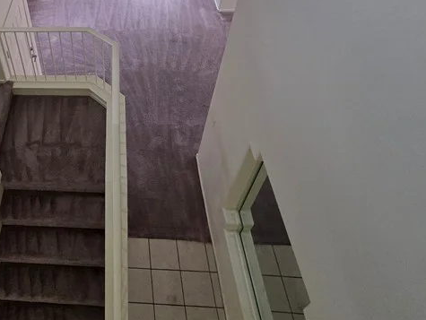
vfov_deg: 44.8
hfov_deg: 57.6
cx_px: 73
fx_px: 345
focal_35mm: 28
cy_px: 27
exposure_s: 1/359
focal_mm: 2.2
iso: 400
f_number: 1.9
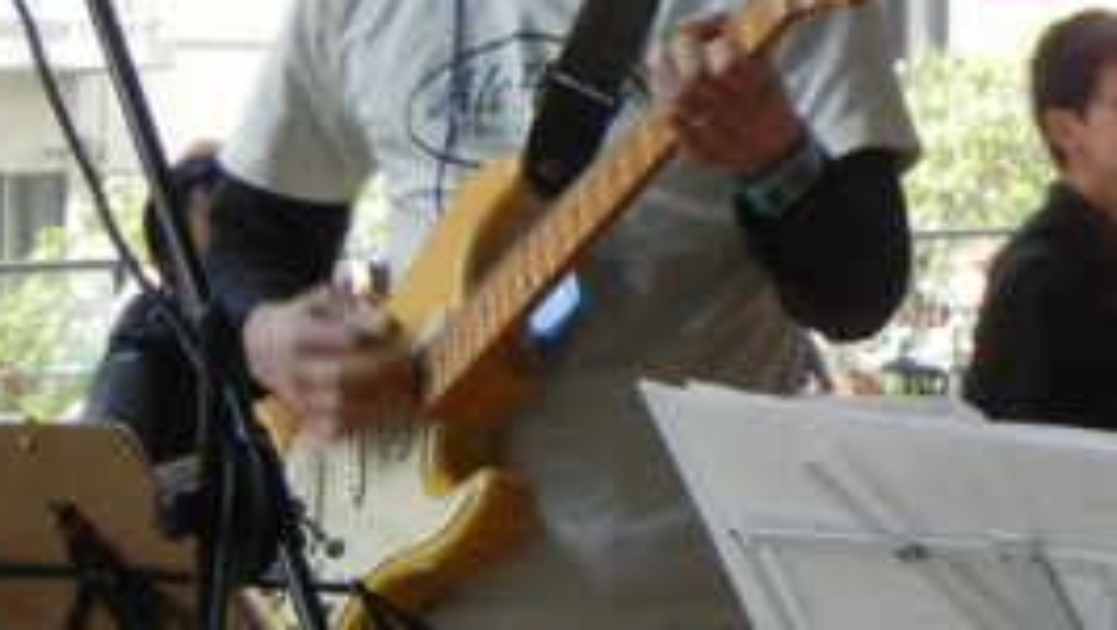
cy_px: 8
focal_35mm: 193
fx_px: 5720
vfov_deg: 6.3
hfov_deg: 10.9
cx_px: 1487
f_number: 4
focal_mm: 10.6
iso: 160
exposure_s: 1/89.4
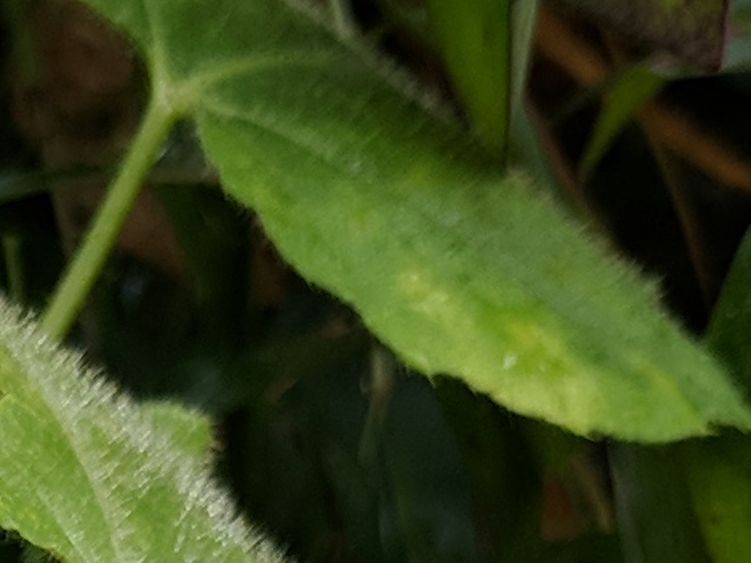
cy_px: 1989
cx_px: -396
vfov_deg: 6.8
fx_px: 4056
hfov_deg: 10.2
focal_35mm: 187
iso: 50
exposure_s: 1/286
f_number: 2
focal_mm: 4.67
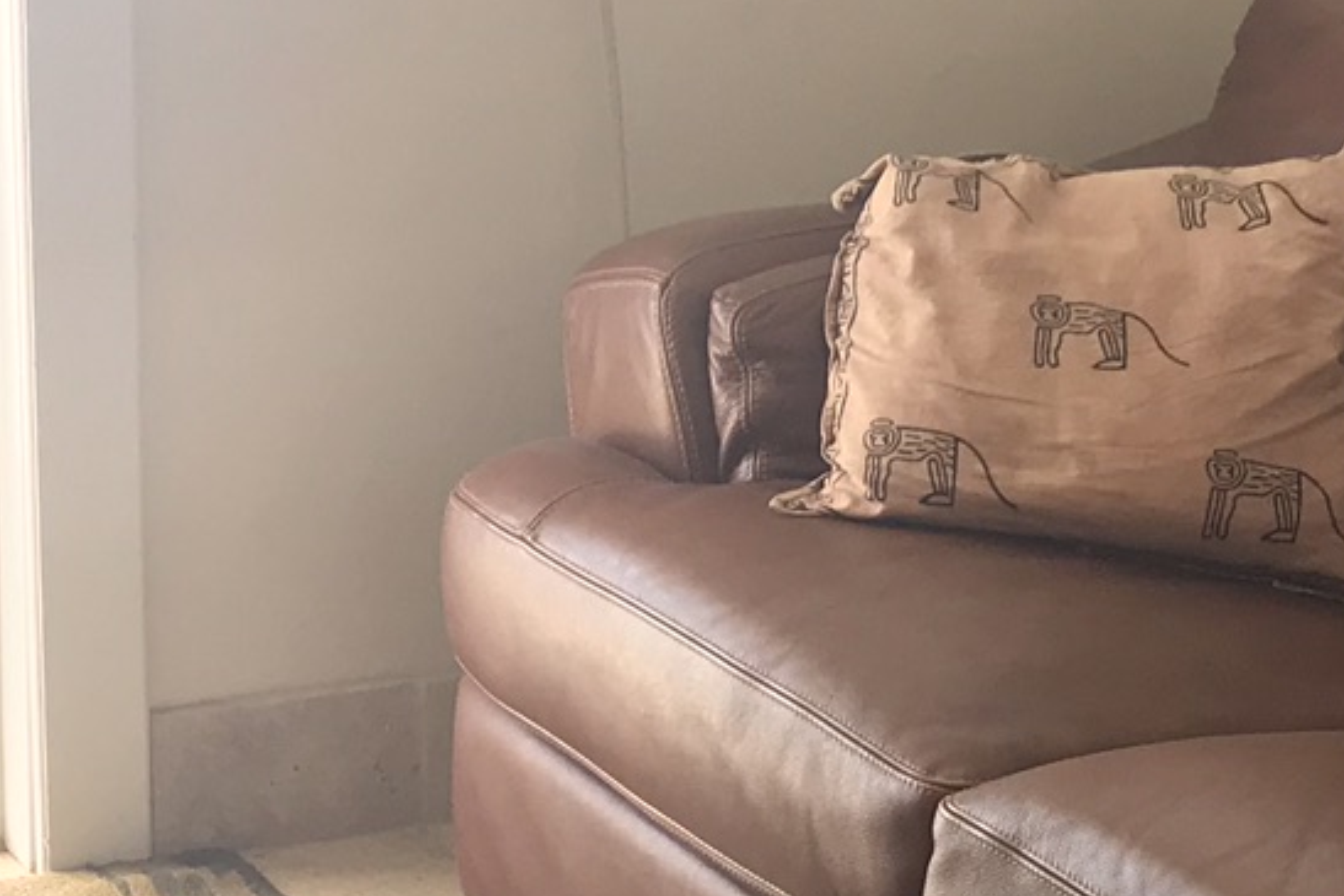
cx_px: -162
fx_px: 4070
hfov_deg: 18.0
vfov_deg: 12.5
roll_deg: +1.8
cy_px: 260
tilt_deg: -14.0
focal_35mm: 109
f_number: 1.8
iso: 25
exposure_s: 1/120
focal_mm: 3.99
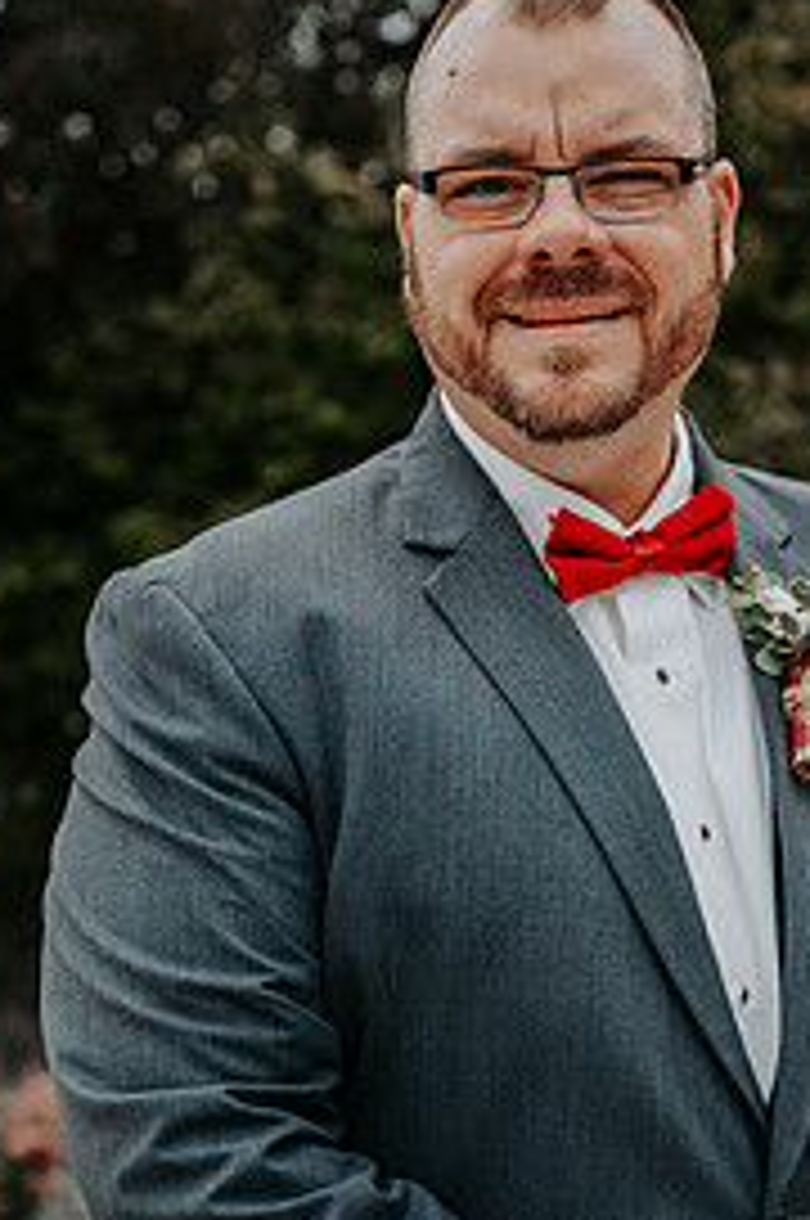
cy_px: 752
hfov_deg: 17.4
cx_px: 466
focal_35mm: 78
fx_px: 2639
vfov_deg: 26.0
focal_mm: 47
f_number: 2.8
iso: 200
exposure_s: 1/1000
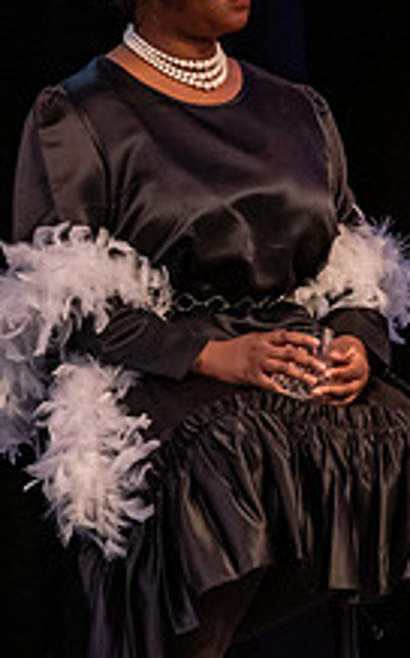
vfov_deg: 4.3
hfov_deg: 2.7
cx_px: 386
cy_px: 331
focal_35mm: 488
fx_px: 8736
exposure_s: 1/200
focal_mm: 180
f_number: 3.5
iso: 3200
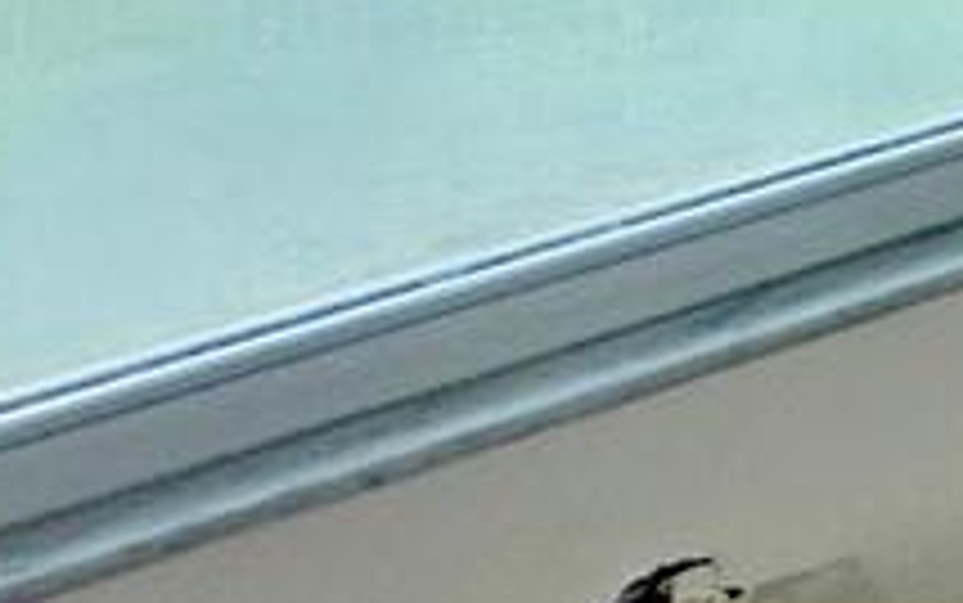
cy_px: -954
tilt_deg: -1.6
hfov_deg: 10.5
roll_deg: -1.4
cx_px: 3105
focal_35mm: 111
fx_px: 2915
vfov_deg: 10.0
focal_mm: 2.22
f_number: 2.2
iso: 40
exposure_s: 1/132
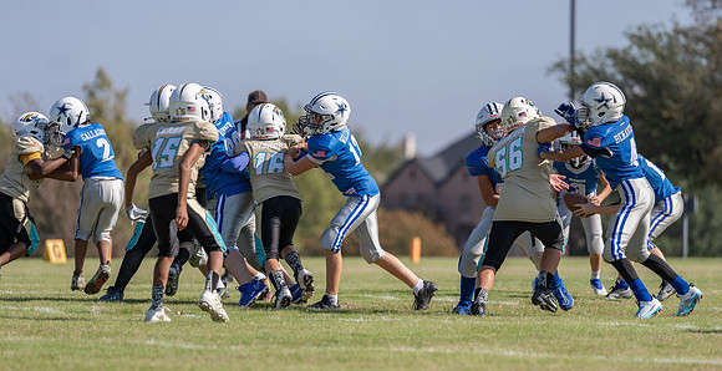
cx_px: 392
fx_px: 5010
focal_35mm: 267
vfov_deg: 4.2
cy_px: 205
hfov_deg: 8.2
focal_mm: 200
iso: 160
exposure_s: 1/2500
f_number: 2.8
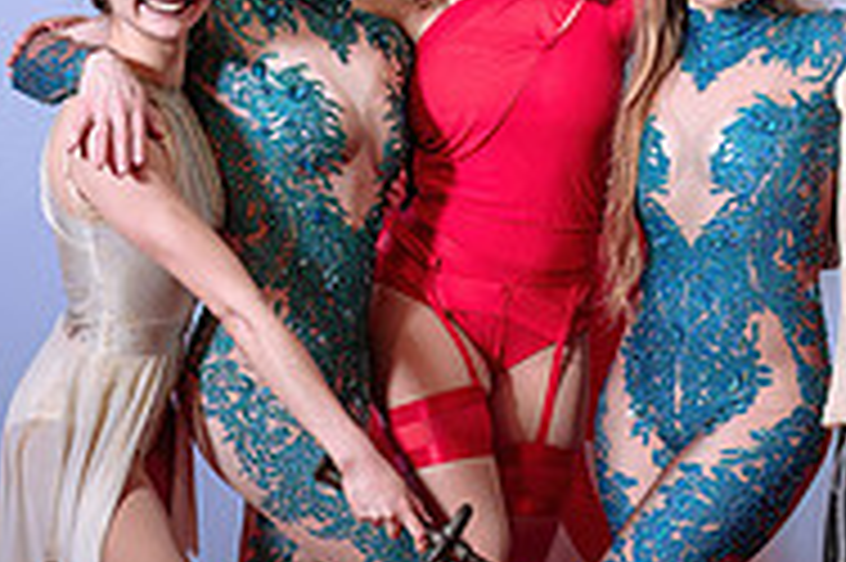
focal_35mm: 86
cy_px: 315
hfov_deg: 23.7
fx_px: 2019
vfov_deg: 15.9
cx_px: 473
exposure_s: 1/125
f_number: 4.5
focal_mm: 24
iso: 320
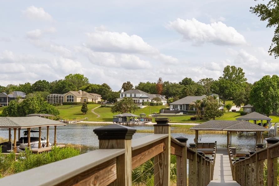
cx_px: 226
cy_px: 124
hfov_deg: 31.1
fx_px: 488
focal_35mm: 63
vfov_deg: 21.5
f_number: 6.3
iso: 500
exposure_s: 1/800
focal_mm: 35
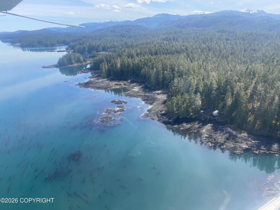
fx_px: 210
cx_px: 140
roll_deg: -0.3
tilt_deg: -21.2
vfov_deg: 53.1
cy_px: 105
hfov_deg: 67.3
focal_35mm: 26
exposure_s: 1/852
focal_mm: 4.25
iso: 32
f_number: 1.8
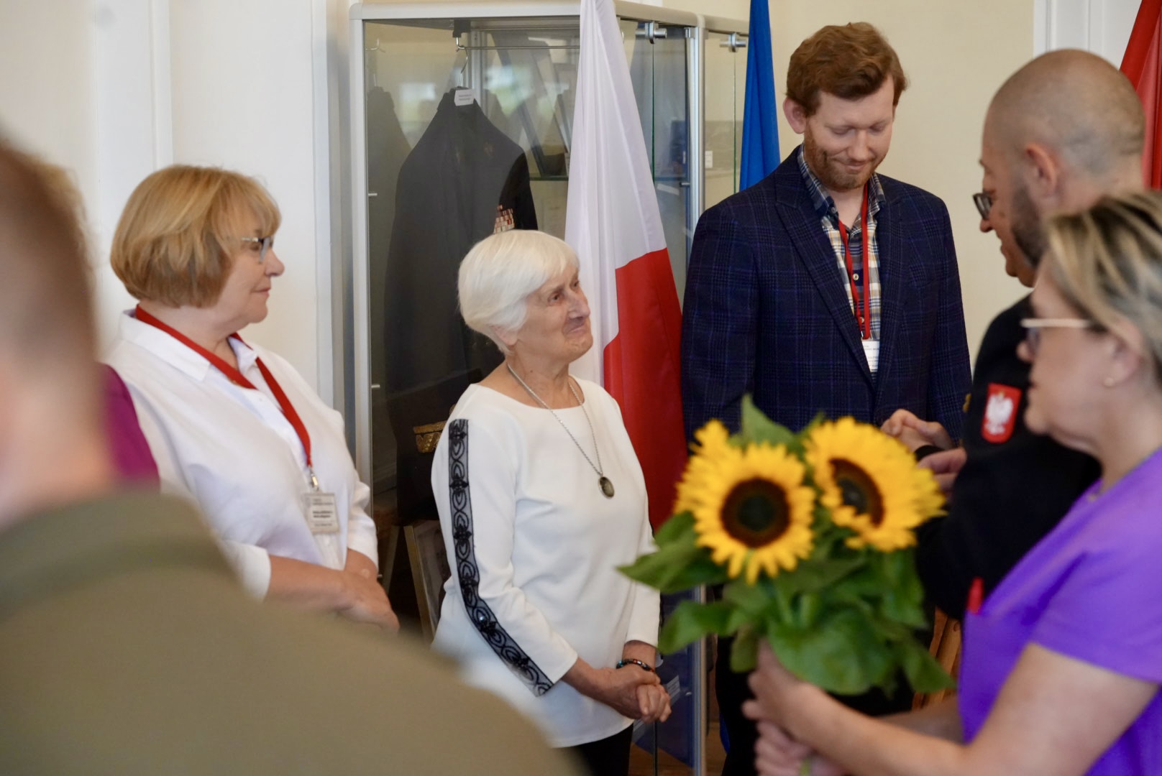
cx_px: 581
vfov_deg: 16.1
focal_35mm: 85
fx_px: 2745
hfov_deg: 23.9
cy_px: 388
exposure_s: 1/160
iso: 8000
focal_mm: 85
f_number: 4
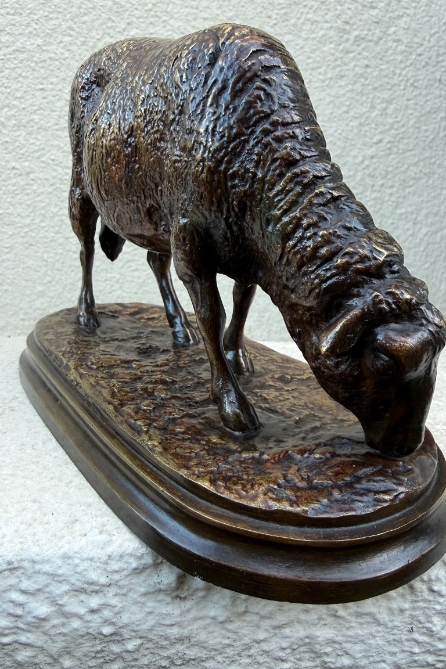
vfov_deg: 69.4
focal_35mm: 26
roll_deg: -2.6
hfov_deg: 49.5
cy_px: 334
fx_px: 483
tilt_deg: -9.7
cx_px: 231
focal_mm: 2.22
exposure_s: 1/99
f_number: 2.2
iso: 100
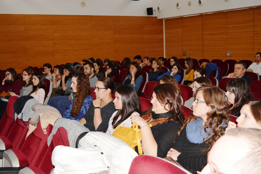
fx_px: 348
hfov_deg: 41.1
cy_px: 87
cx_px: 130
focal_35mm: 48
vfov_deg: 28.1
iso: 200
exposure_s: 1/125
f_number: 5.6
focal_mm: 32
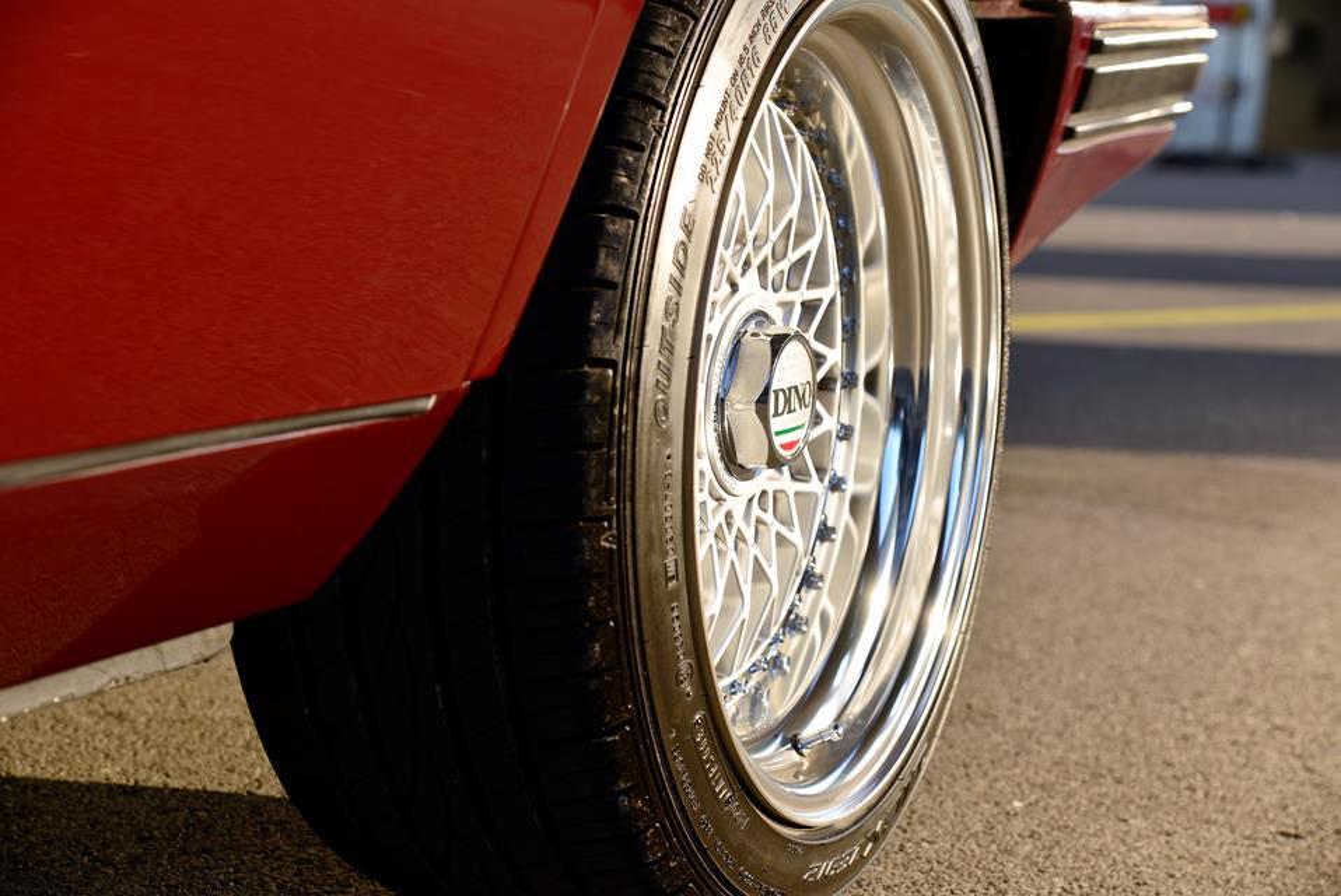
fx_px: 3168
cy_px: 448
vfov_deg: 16.1
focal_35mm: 85
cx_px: 670
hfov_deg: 23.9
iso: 250
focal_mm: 85
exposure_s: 1/200
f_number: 7.1
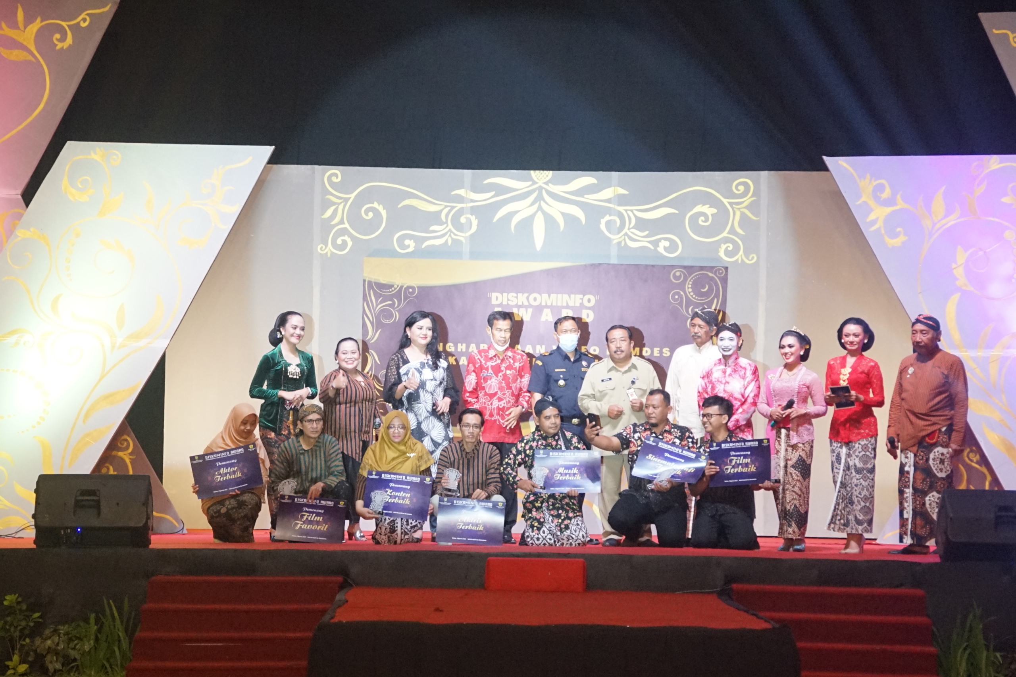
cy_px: 338
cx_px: 508
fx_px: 3584
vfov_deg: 10.8
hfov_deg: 16.1
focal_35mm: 127
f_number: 5.6
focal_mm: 85
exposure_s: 1/100
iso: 4000
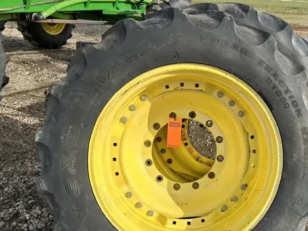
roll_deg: -0.4
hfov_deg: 46.3
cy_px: 141
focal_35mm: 40
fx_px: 356
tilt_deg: -23.7
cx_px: 197
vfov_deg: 35.8
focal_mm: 6.86
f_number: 1.78
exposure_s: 1/2070
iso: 80
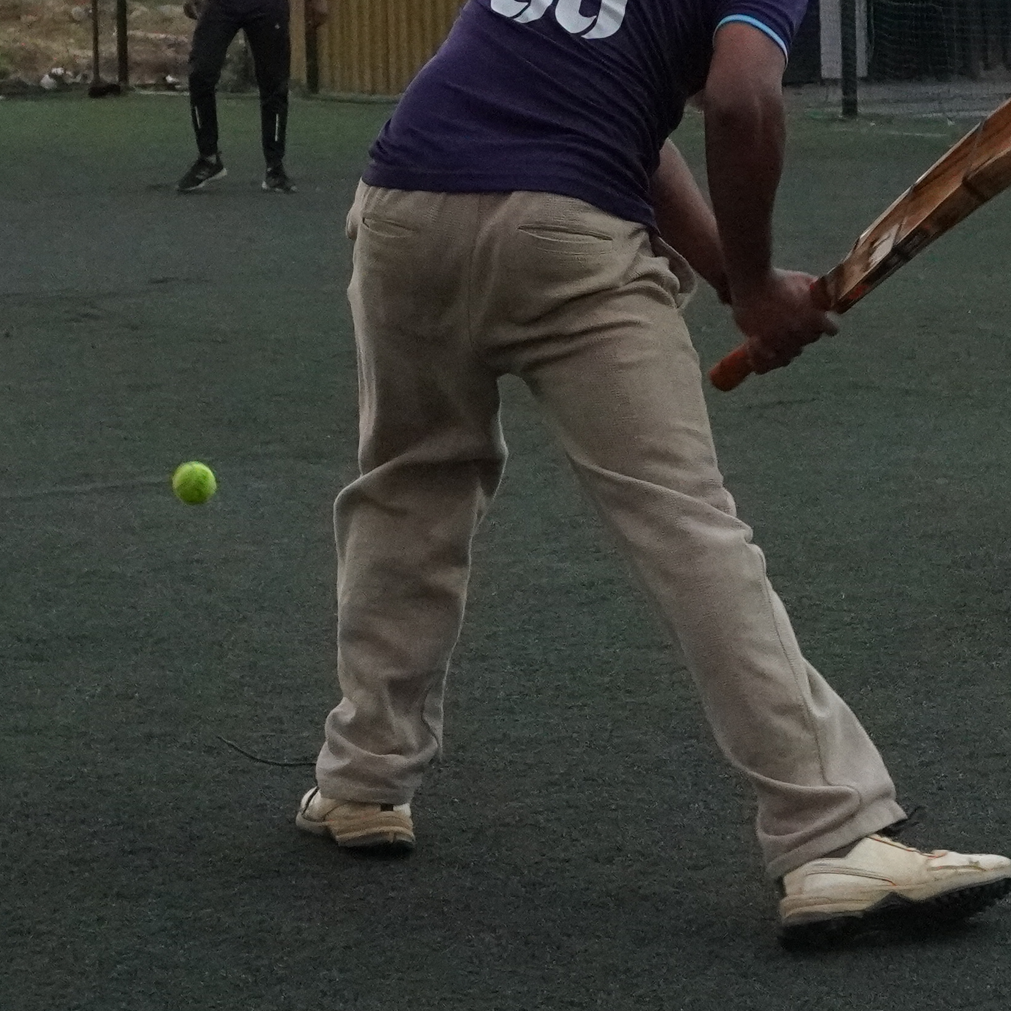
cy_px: -51
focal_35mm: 107
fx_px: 3521
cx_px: 498
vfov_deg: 16.0
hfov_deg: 16.3
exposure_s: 1/1000
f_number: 5.6
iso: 5000
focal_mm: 23
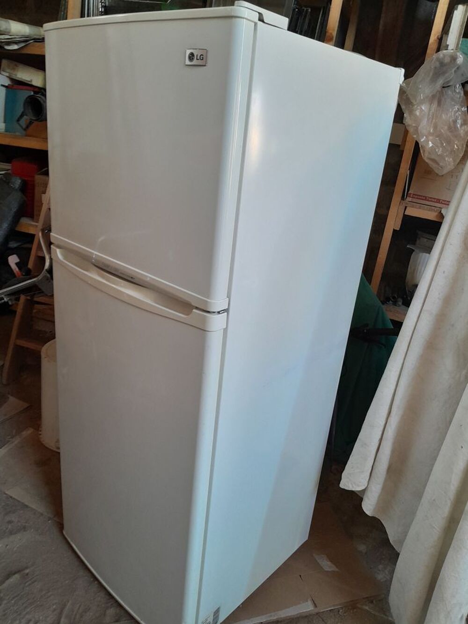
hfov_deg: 53.1
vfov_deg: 67.3
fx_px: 469
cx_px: 234
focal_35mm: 26
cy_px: 312
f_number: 1.8
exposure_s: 1/50
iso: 250
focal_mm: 3.98
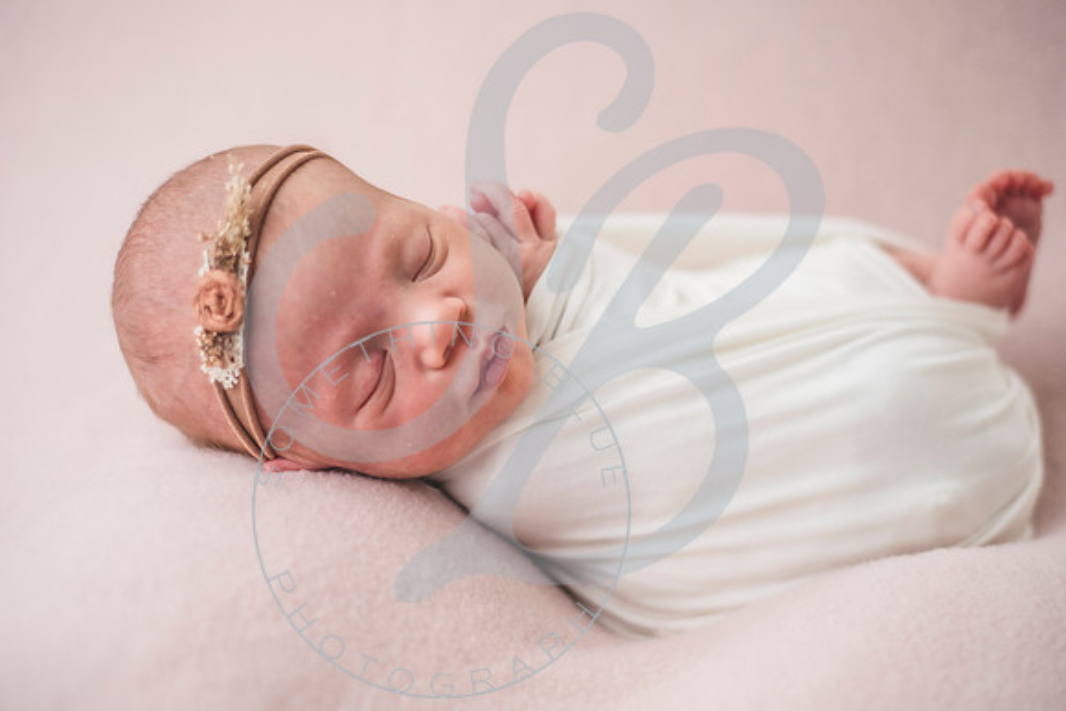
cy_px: 356
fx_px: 1481
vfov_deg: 27.0
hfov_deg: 39.6
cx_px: 533
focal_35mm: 50
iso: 100
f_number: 2.2
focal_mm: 50
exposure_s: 1/200
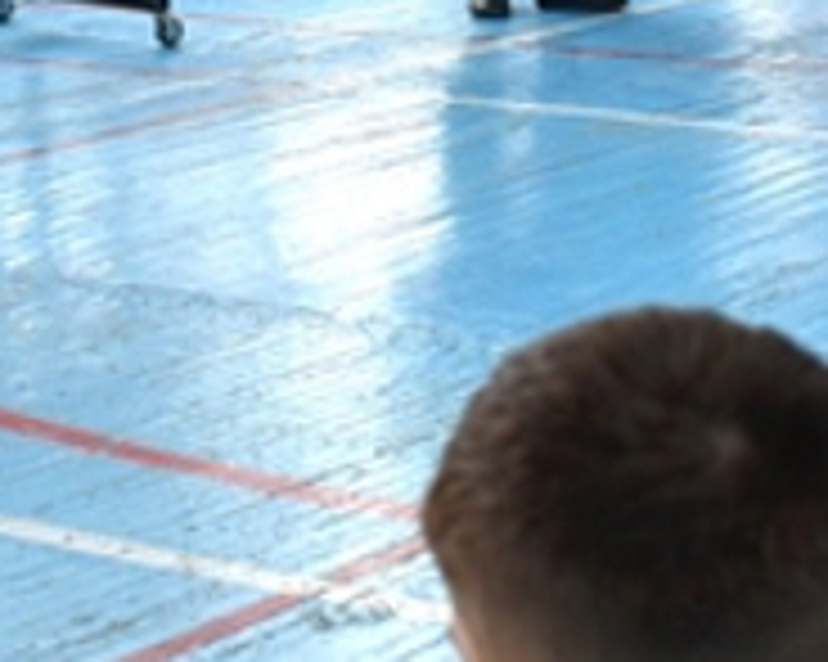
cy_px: -167
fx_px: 3380
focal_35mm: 138
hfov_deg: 13.8
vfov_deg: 10.9
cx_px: 774
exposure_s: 1/250
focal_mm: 24
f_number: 4.5
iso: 400
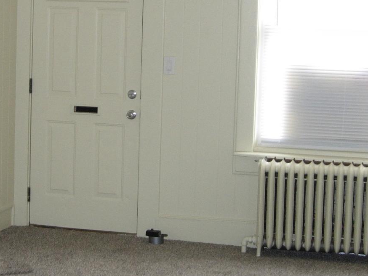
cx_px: 130
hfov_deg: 21.9
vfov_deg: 16.5
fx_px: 946
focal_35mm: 89
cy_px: 80
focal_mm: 7.8
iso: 79
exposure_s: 1/32
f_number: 2.8
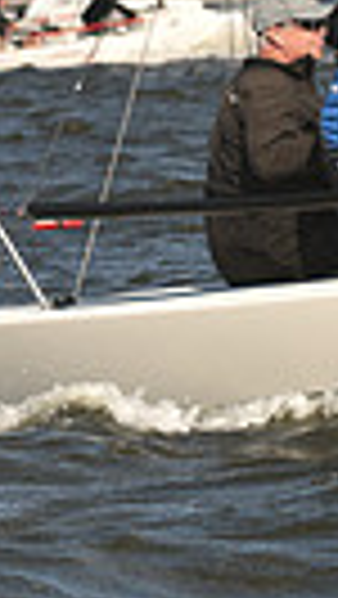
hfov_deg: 1.3
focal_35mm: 917
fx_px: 14583
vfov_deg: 2.4
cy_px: 187
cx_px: 1293
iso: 250
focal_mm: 200
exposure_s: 1/1250
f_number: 7.1
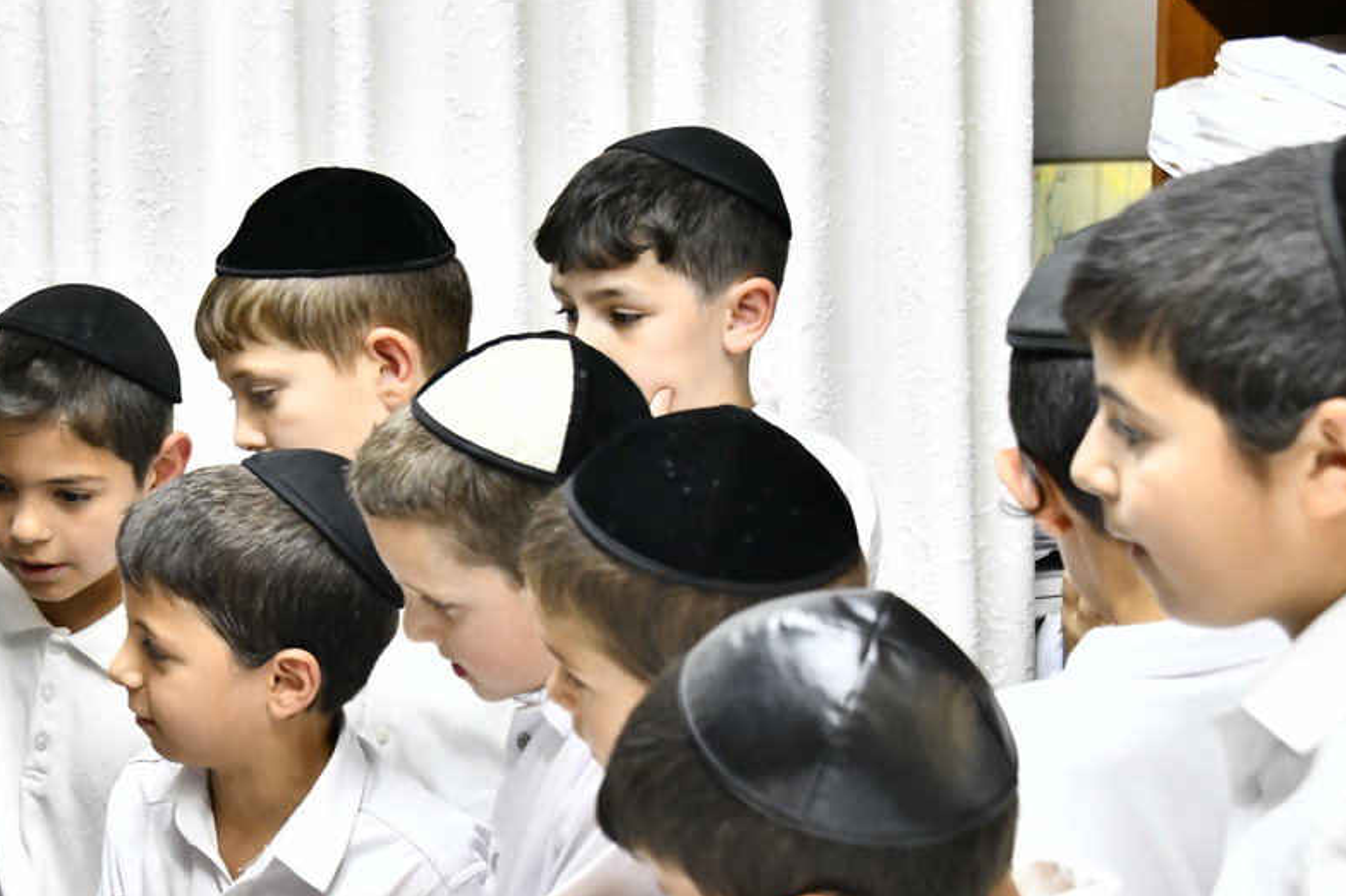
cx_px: 218
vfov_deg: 13.7
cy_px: 574
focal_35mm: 100
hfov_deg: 20.1
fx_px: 3737
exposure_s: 1/125
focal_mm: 56
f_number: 5.6
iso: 3200
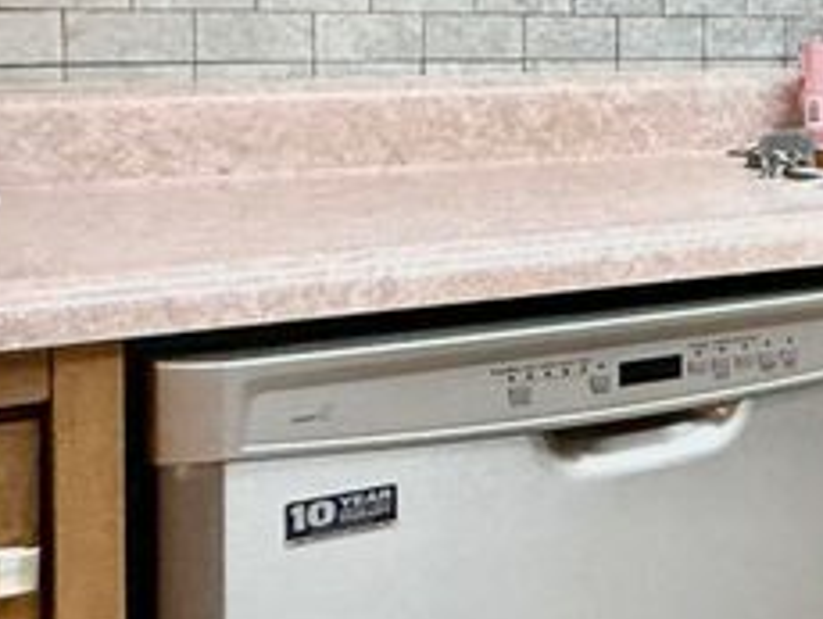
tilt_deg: -2.4
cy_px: 82
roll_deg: -1.1
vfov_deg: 19.9
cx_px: 1345
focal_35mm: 73
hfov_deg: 21.0
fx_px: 1737
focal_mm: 2.22
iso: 320
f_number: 2.2
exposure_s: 1/60
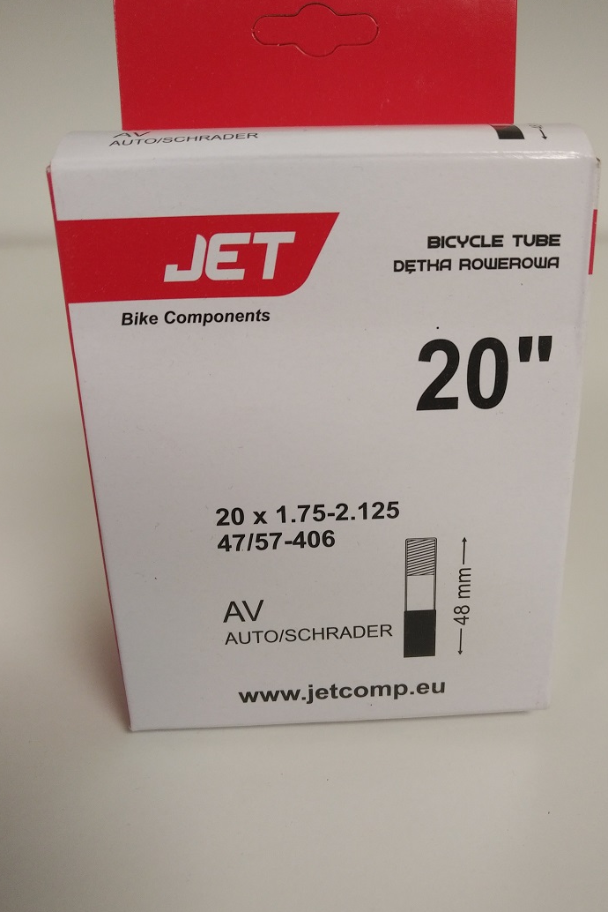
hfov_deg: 44.9
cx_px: 348
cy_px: 462
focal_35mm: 29
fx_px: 734
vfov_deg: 63.6
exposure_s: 1/60
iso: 192
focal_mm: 4.52
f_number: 2
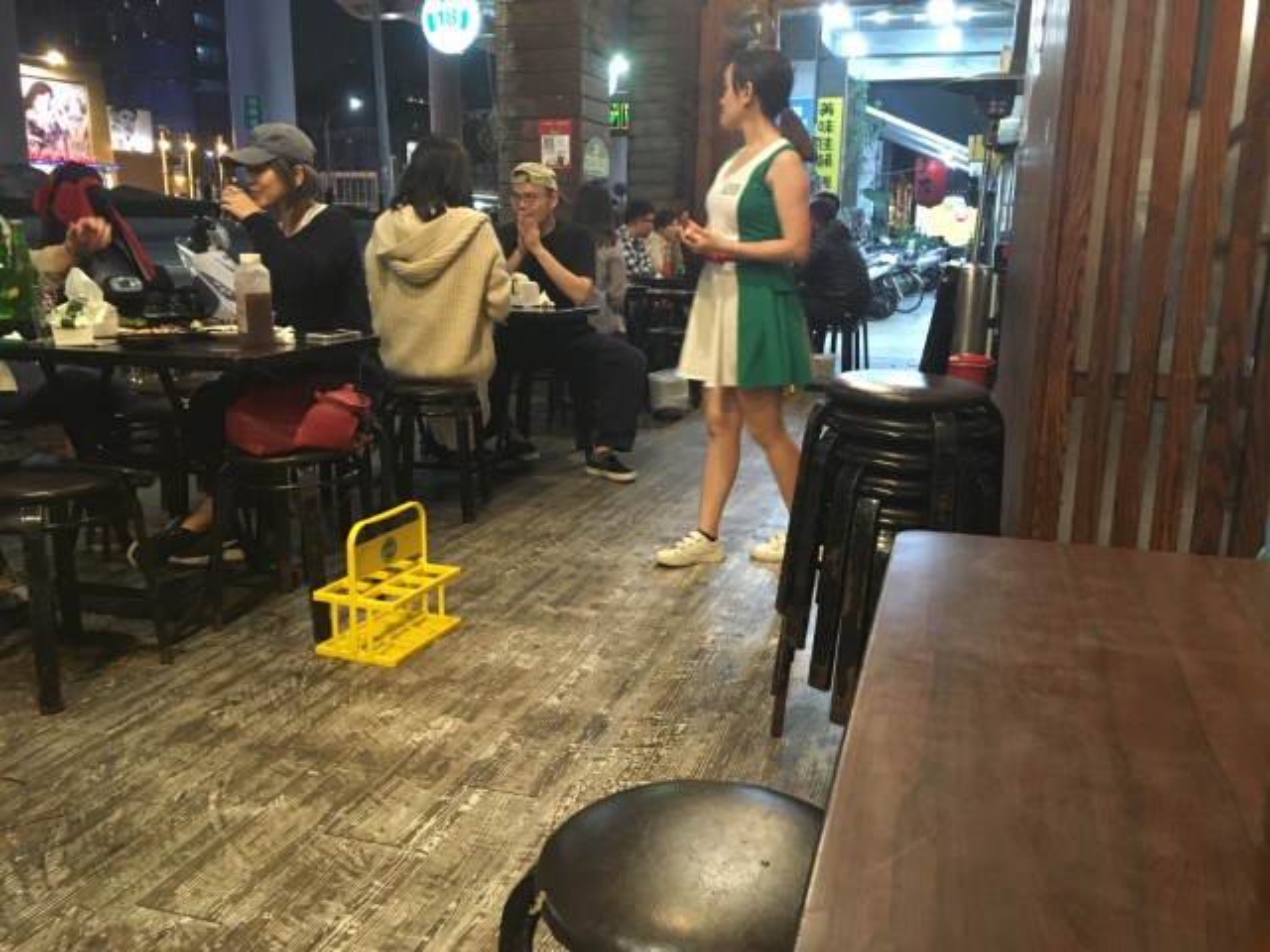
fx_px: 1064
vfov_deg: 48.2
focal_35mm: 29
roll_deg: -0.2
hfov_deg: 61.7
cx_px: 635
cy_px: 476
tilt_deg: -13.3
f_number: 2.2
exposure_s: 1/15
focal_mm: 4.15
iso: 250
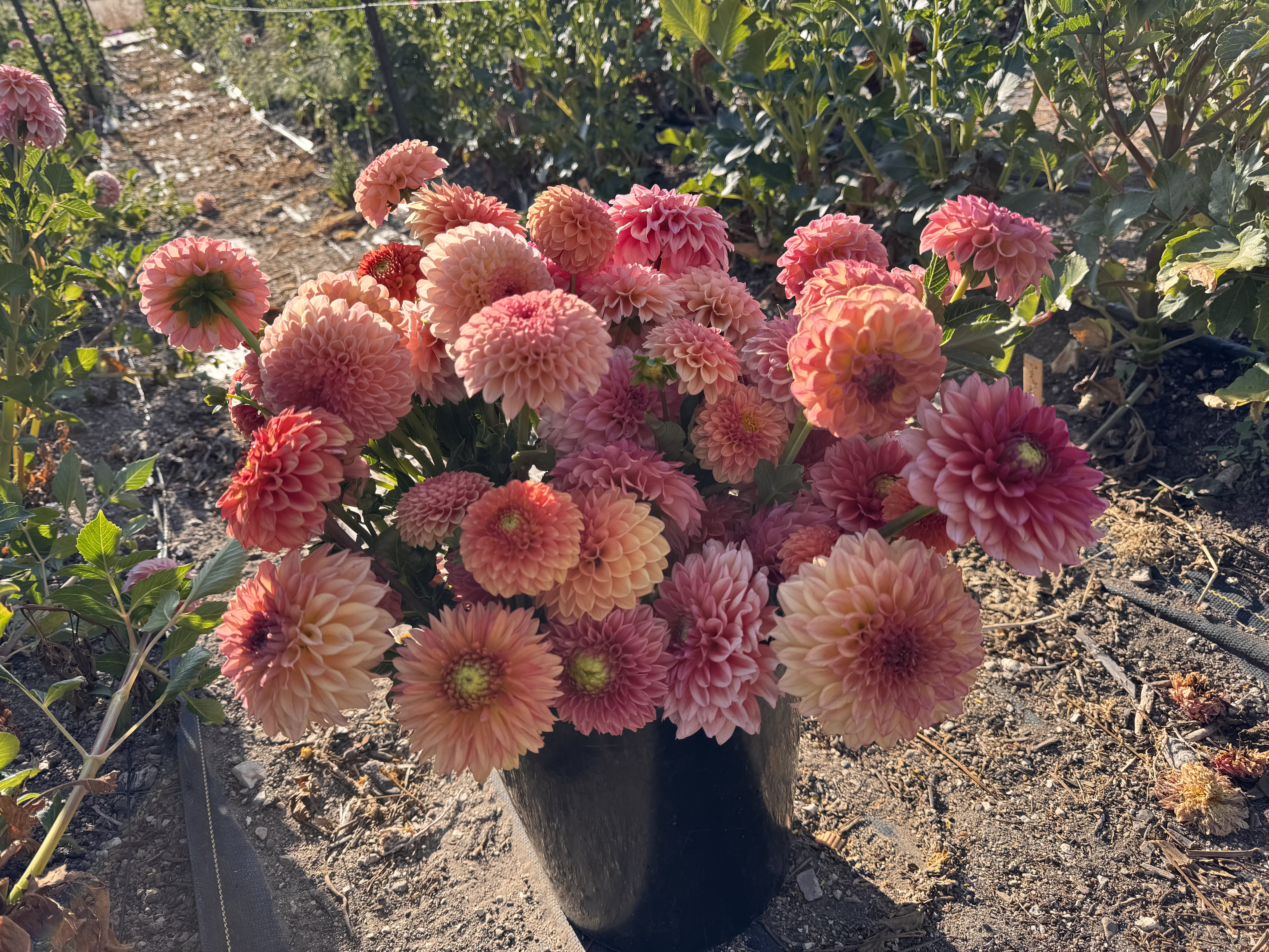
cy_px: 476
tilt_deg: -30.5
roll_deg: +11.2
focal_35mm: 24
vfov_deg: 56.8
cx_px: 634
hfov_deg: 71.6
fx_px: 880
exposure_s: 1/980
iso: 80
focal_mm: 6.76
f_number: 1.78
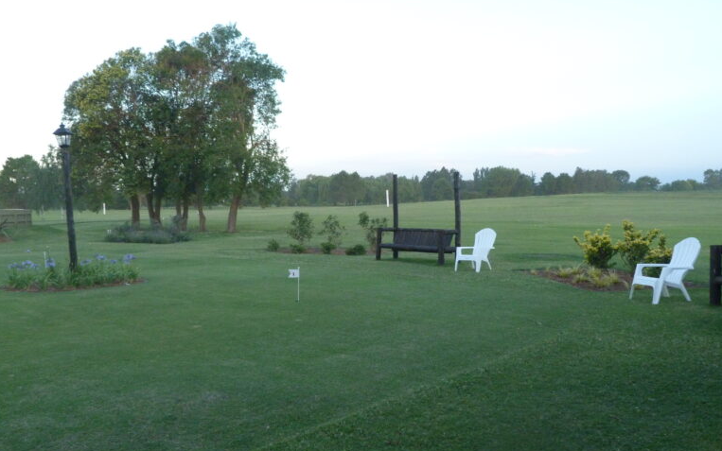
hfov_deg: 59.6
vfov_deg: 39.4
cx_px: 361
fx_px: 630
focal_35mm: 32
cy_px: 252
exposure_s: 1/200
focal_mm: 5.4
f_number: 3
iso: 400
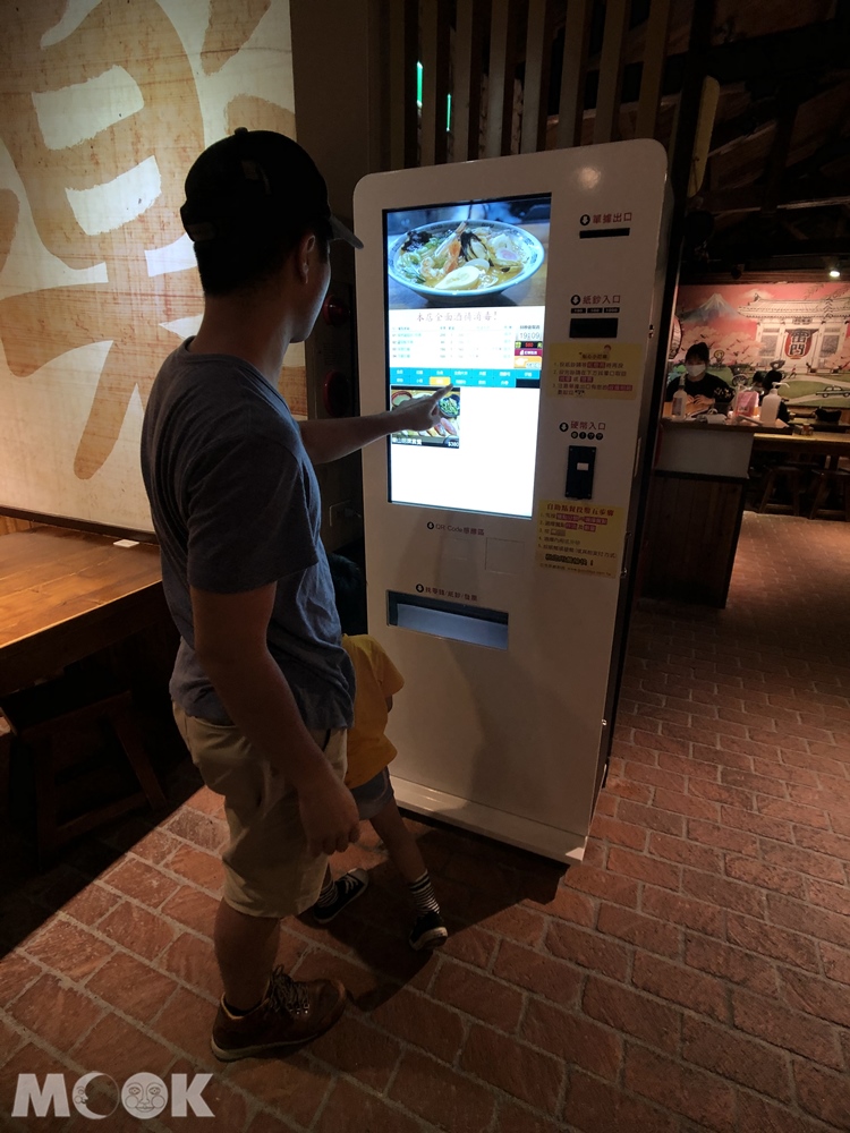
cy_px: 566
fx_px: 917
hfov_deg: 49.7
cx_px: 425
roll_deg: -1.7
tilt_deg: -18.6
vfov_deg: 63.4
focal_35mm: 28
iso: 40
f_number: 1.8
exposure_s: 1/15
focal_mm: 3.99
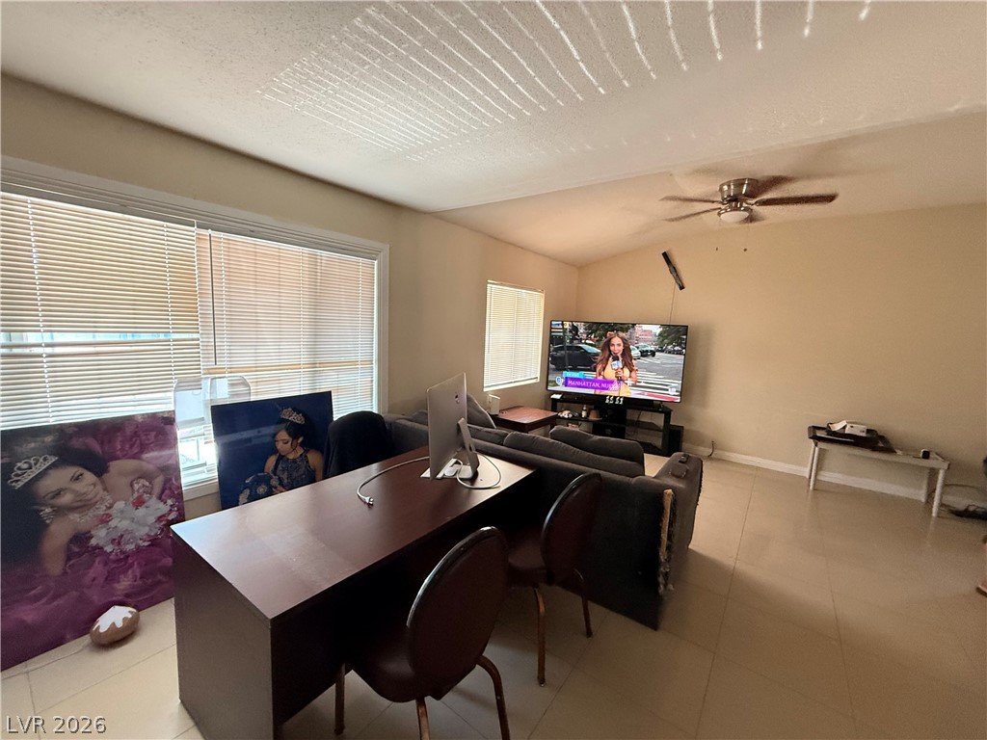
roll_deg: -3.1
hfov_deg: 102.1
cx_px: 494
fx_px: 399
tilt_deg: -5.7
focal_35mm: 14
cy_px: 370
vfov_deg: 85.7
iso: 400
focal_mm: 2.22
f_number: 2.2
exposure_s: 1/60
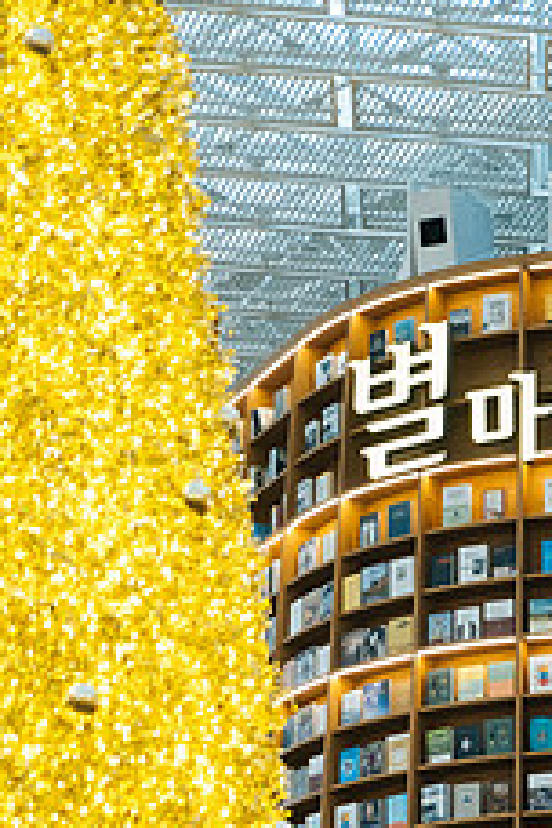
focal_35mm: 164
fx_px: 3772
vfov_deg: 12.4
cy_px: 741
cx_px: 483
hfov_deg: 8.3
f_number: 3.2
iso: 1250
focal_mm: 55
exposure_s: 1/125
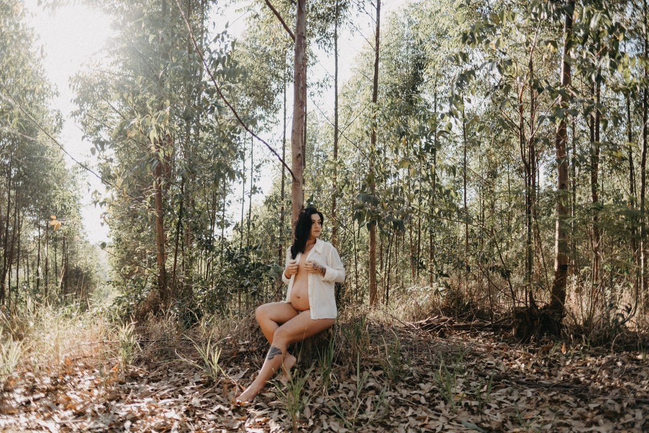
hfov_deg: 73.7
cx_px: 324
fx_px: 433
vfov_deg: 53.1
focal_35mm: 24
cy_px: 216
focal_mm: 16
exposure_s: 1/500
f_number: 1.6
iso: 80
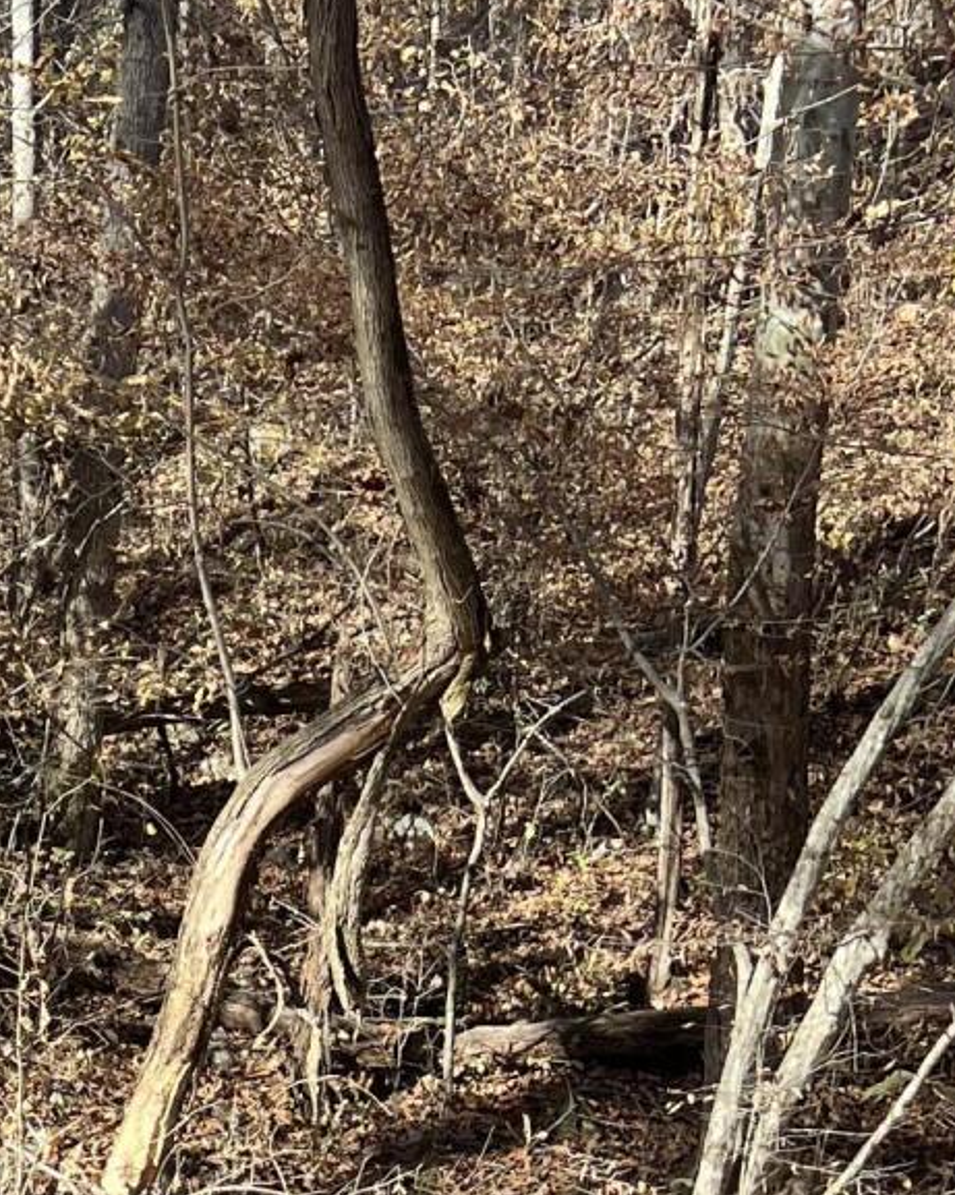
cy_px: 1626
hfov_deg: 16.7
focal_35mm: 88
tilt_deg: -14.2
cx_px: -211
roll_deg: -0.5
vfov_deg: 19.7
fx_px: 3112
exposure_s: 1/493
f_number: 1.5
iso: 50
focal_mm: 5.7
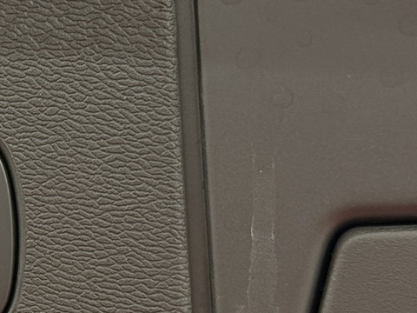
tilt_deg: +16.3
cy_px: 245
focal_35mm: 144
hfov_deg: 13.2
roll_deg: -1.1
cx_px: -134
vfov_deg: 10.3
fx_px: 1735
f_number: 1.78
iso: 250
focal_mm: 6.76
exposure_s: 1/60
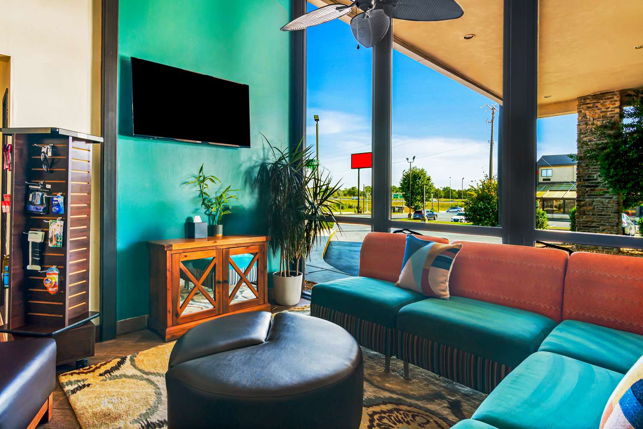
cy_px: 214
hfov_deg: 95.0
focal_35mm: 16
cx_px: 322
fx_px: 295
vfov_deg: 72.0
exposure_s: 1/8
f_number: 9
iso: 200
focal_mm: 11
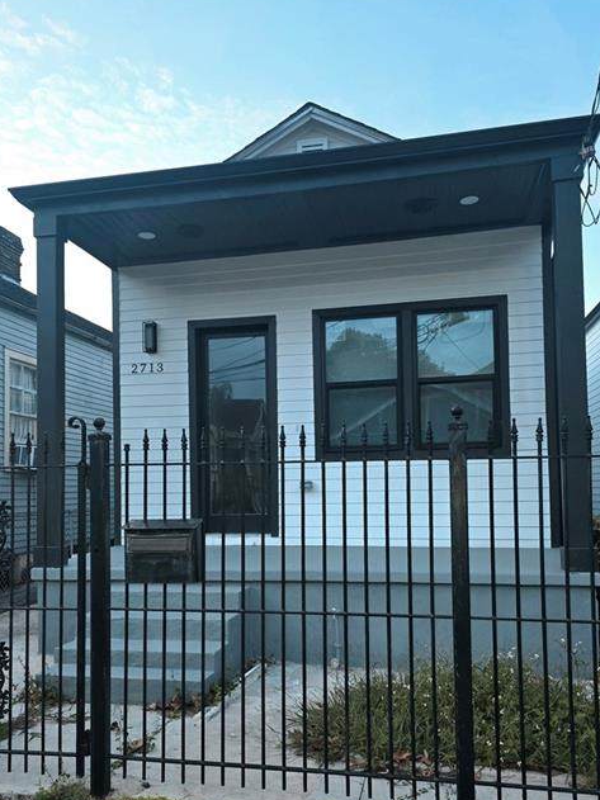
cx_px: 316
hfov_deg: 49.7
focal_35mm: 28
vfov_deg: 63.0
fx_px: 647
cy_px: 469
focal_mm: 6.3
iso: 100
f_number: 1.7
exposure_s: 1/24
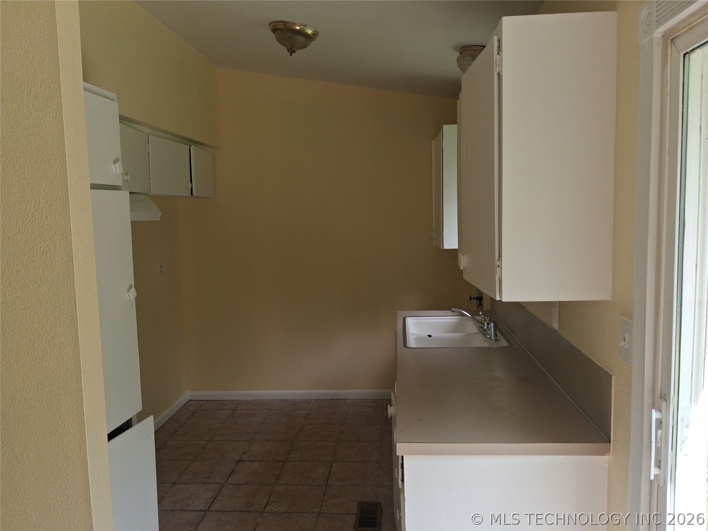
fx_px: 552
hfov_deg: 65.3
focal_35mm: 27
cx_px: 354
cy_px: 266
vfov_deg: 51.4
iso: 25
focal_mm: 4
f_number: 1.8
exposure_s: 1/114
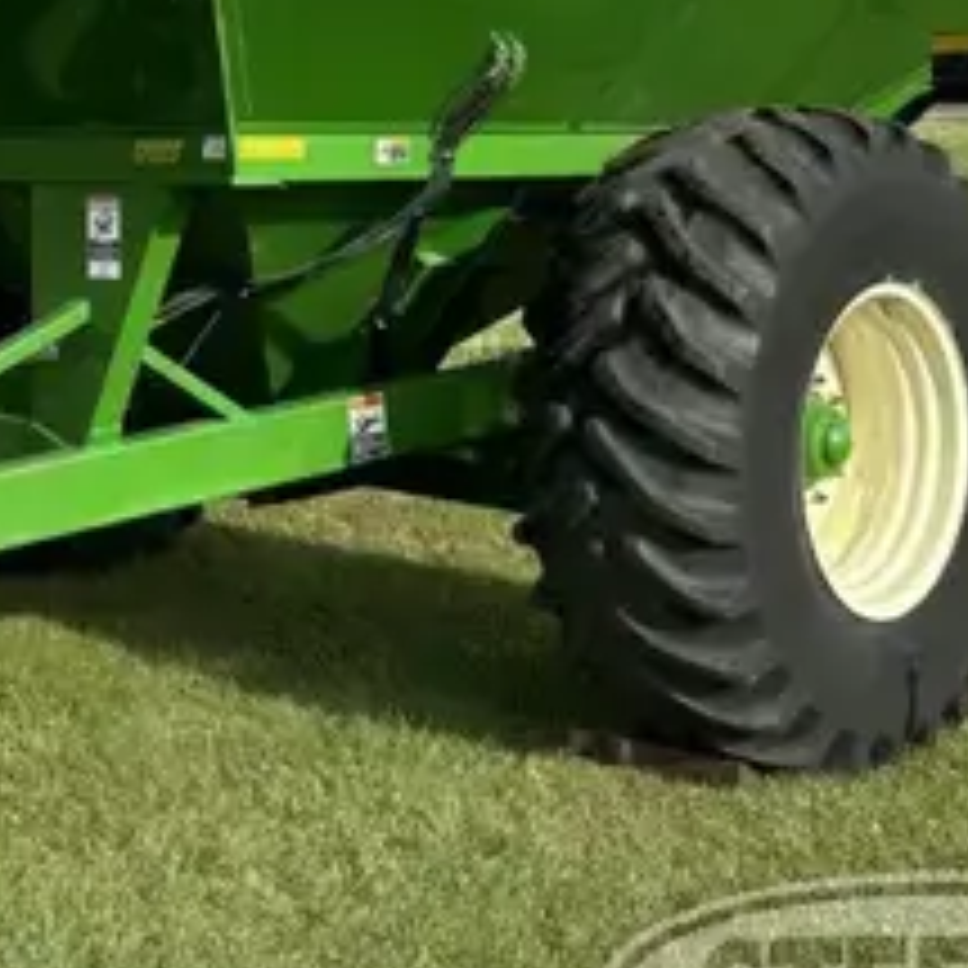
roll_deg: +0.4
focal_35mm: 63
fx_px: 1993
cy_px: 99
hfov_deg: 25.6
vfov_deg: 26.4
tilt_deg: -1.0
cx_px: -50
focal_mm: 6.86
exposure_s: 1/3472
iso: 80
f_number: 1.78
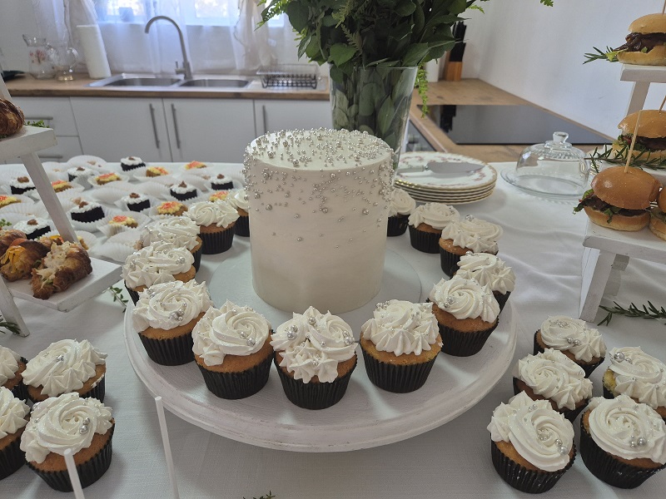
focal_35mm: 23
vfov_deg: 58.9
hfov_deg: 73.9
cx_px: 333
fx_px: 443
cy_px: 250
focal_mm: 5.4
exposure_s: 1/100
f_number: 1.8
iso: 160
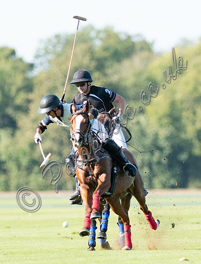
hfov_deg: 1.4
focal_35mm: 1090
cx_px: 92
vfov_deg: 1.8
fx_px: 8365
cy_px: 191
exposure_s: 1/1600
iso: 320
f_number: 3.2
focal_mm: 300
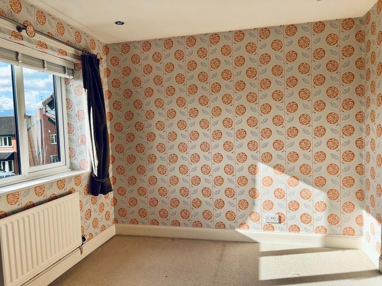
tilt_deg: -3.5
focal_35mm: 26
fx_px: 287
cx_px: 191
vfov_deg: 53.1
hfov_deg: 67.3
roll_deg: +1.7
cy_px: 143
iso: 50
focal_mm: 5.7
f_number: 1.5
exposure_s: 1/1266
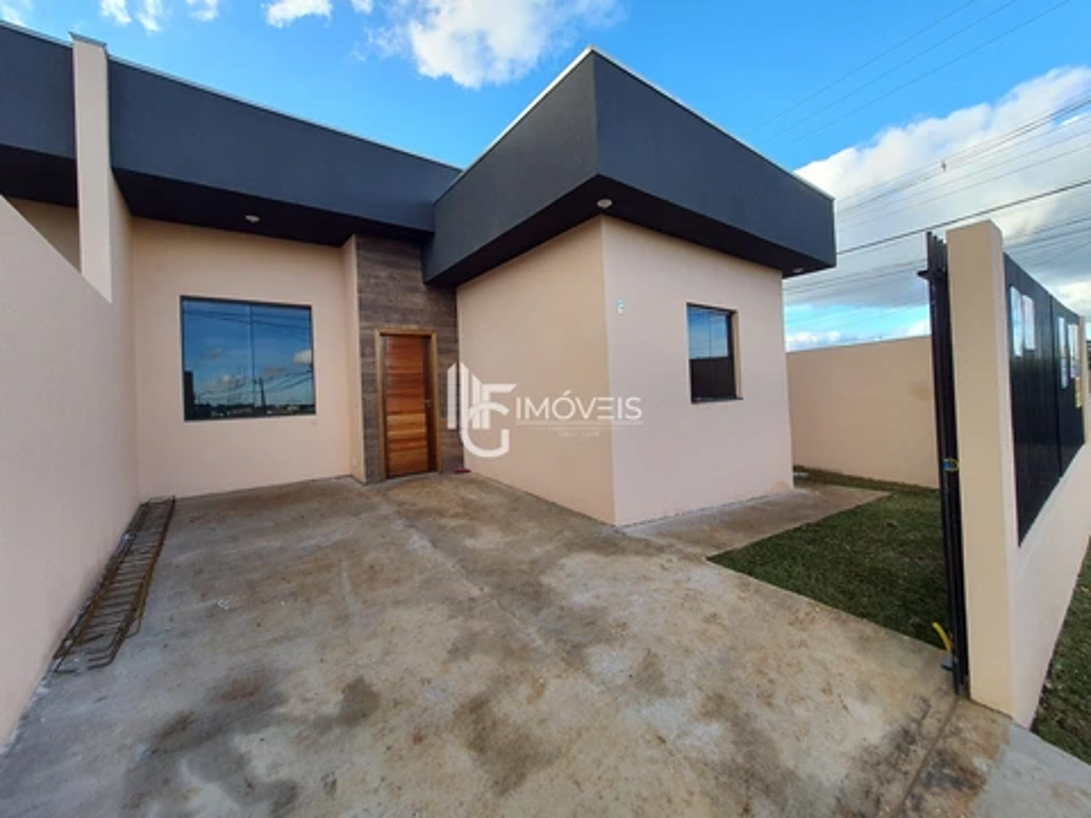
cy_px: 409
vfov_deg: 89.9
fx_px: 410
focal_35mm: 13
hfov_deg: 106.2
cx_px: 546
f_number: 2.2
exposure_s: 1/367
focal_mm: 1.74
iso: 50
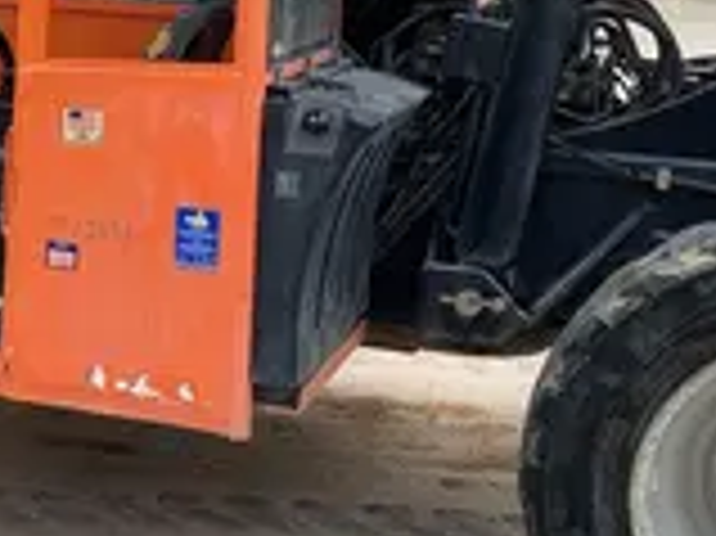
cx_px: 9
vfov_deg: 16.4
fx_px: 1860
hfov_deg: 21.1
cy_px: 196
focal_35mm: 90
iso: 25
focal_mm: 4.25
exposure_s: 1/1282
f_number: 1.8
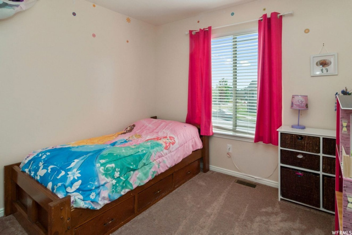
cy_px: 118
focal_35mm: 18
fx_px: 176
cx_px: 176
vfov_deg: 67.5
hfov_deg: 89.9
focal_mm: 12
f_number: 7.1
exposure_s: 1/200
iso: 200
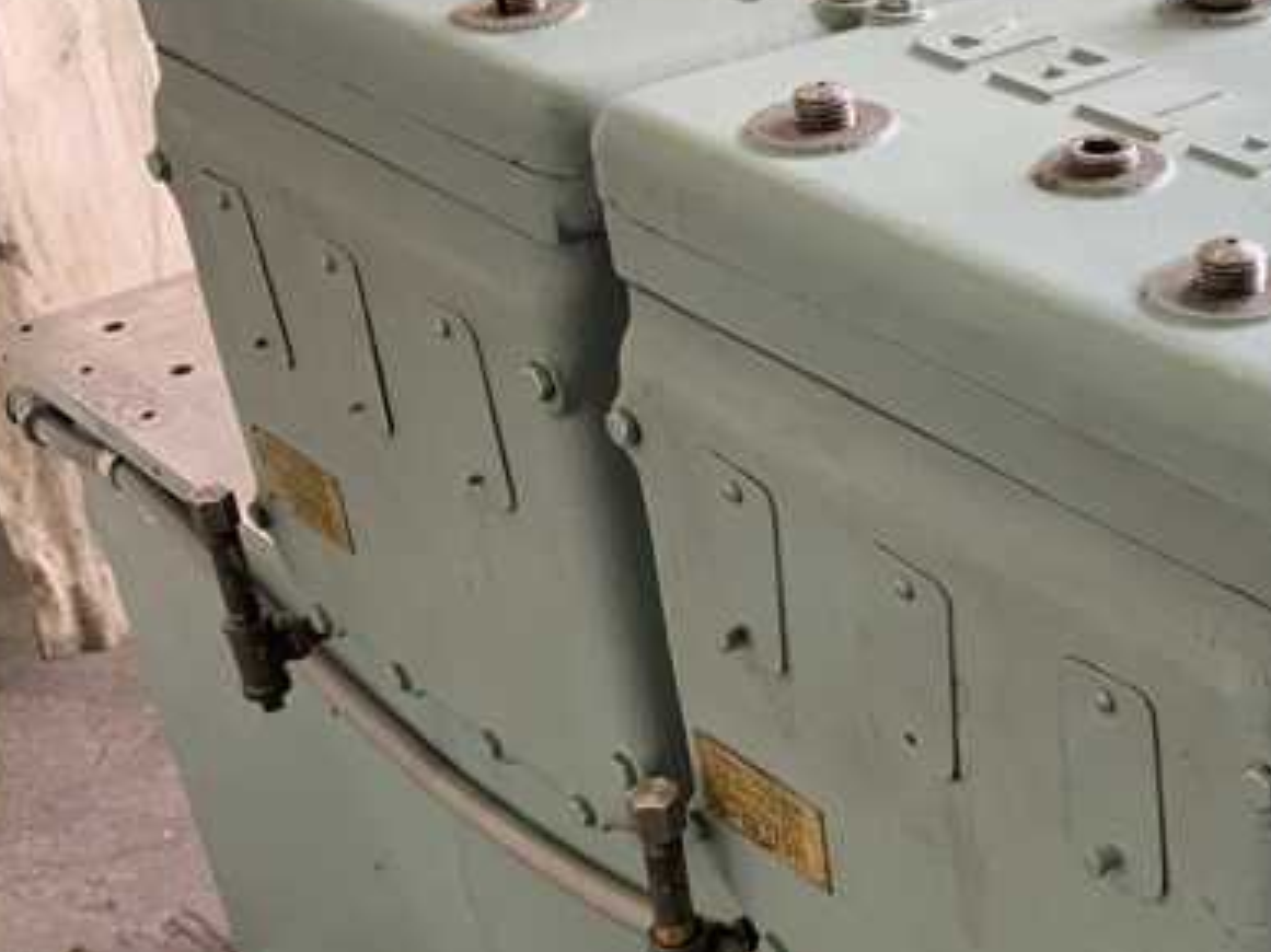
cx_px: 1268
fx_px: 2202
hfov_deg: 30.0
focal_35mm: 60
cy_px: 725
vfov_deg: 24.1
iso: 40
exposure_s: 1/60
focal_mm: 3
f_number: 1.8
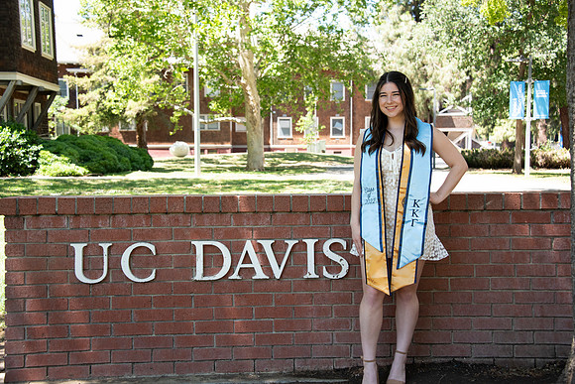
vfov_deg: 26.0
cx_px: 288
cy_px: 192
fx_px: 831
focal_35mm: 52
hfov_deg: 38.2
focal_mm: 52
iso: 640
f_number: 5.6
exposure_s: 1/320
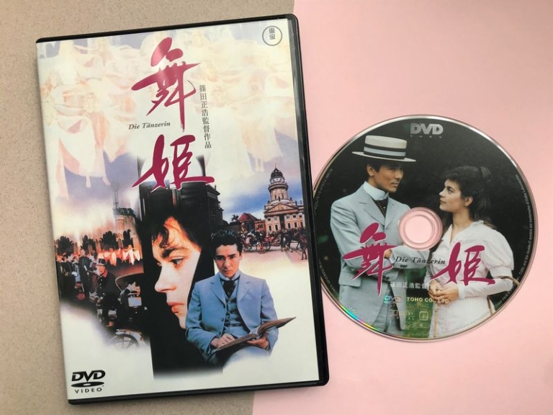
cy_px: 208
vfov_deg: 49.7
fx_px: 447
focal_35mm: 28
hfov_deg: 63.4
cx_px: 276
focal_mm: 3.99
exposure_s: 1/204
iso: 20
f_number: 1.8
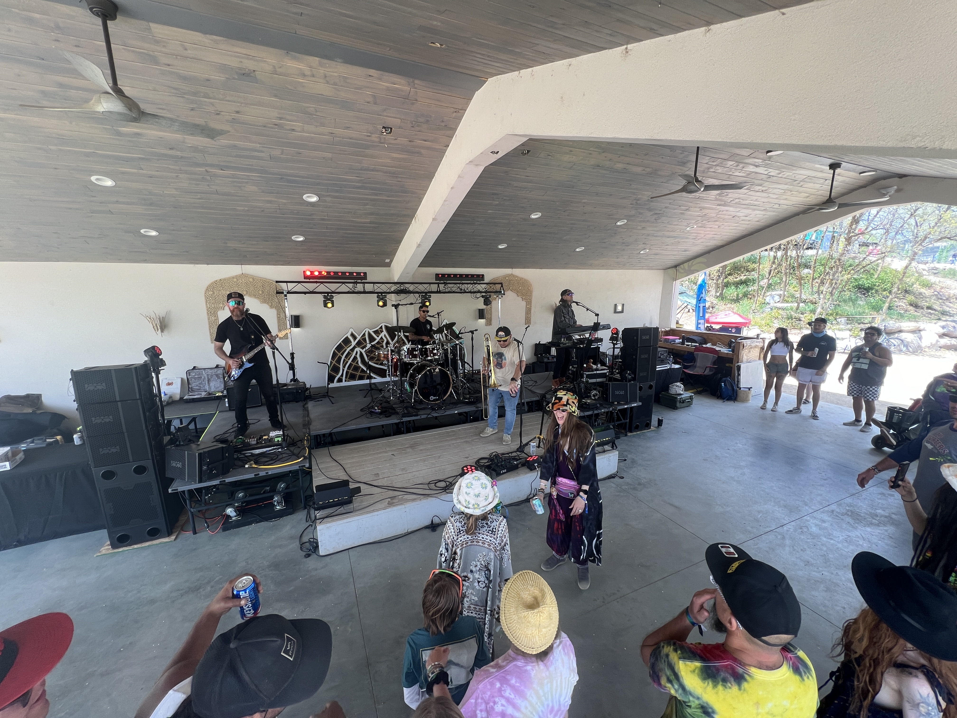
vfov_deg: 89.9
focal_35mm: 13
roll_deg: +0.4
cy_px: 359
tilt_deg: -12.3
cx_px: 478
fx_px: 359
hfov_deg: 106.2
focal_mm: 1.57
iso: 40
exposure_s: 1/120
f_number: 1.8
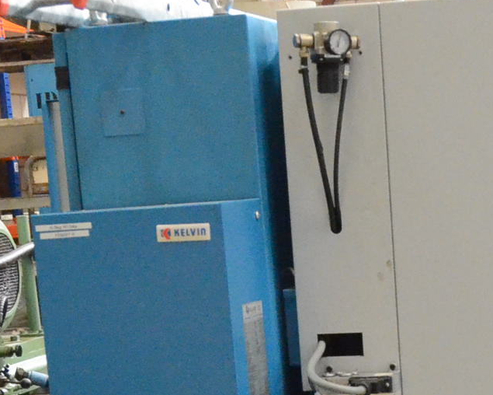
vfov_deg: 13.6
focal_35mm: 109
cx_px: 502
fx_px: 1590
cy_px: 506
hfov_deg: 17.2
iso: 6400
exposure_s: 1/160
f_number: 3.5
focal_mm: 20
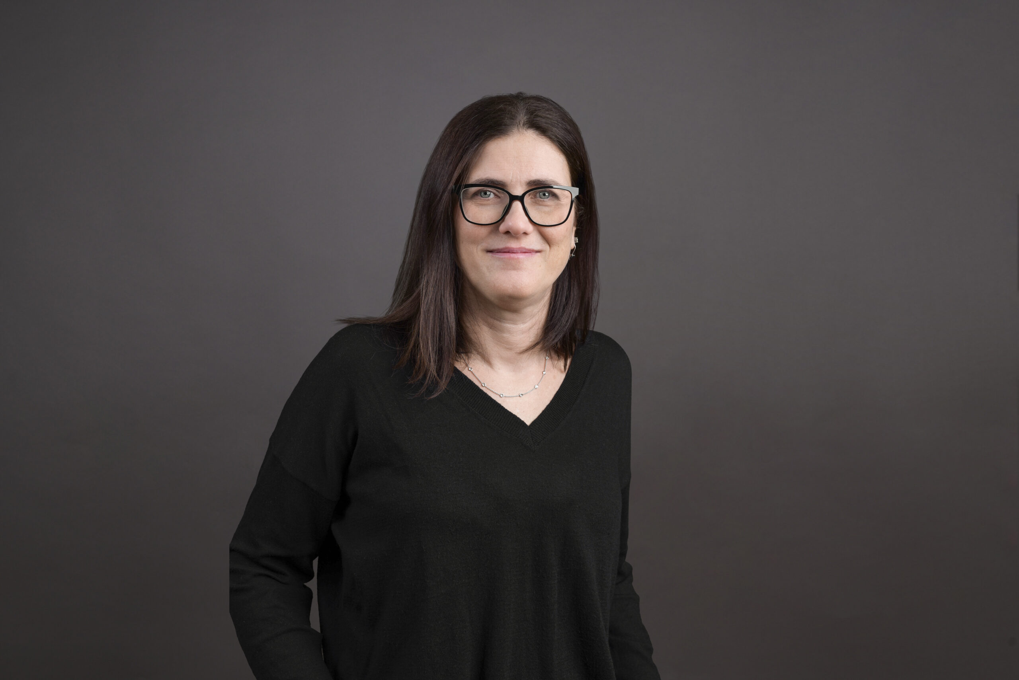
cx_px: 510
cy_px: 340
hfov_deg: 47.4
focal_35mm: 41
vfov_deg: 32.7
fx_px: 1161
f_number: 8
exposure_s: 1/160
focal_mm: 41
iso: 100
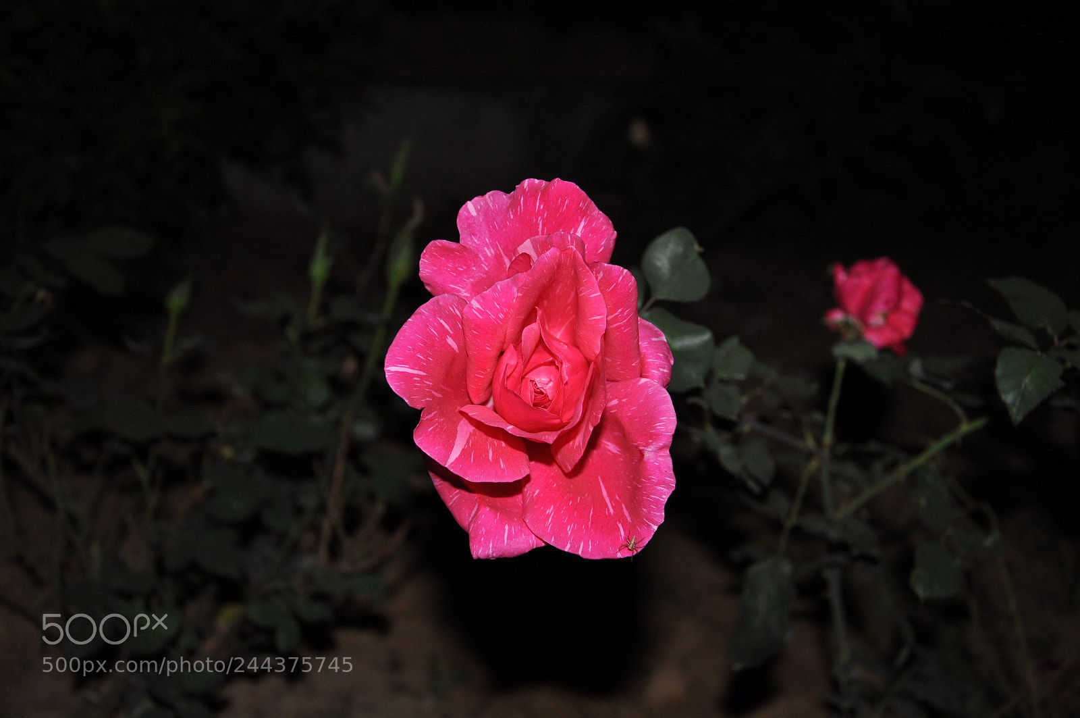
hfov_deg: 49.6
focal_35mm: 39
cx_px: 540
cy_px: 359
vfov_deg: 34.1
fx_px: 1169
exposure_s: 1/8
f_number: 4
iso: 320
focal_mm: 26
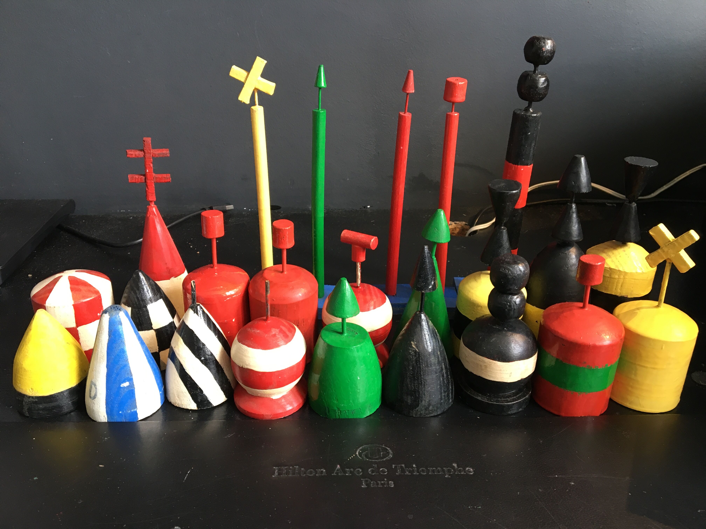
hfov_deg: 61.7
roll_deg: -1.0
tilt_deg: -24.4
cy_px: 264
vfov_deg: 48.2
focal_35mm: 29
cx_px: 353
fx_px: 591
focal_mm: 4.15
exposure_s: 1/33
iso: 100
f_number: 2.2
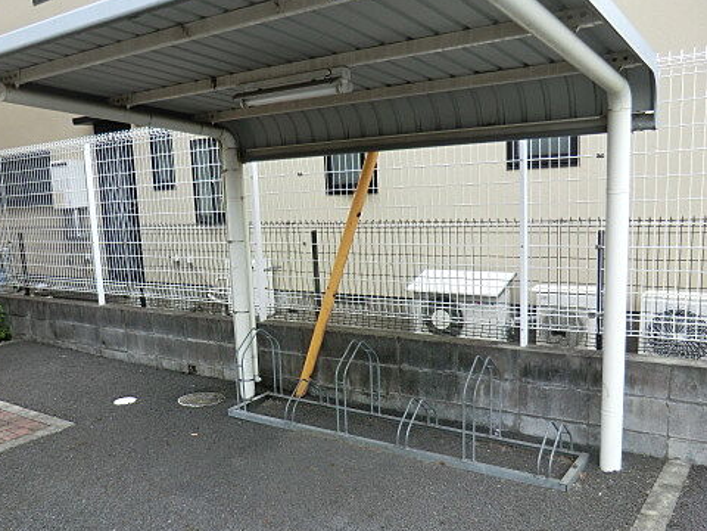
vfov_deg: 44.0
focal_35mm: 32
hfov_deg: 56.4
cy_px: 311
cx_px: 287
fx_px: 654
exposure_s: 1/200
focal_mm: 4.3
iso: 80
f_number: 3.2
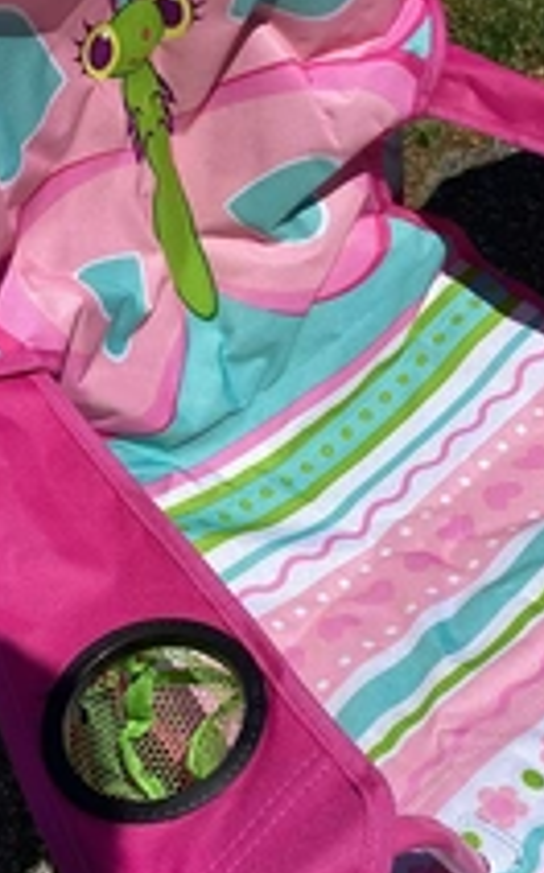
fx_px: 1475
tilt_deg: -40.0
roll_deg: +2.6
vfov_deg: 33.0
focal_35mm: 62
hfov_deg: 20.9
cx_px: 309
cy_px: 424
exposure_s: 1/3268
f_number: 2.4
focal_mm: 3.3
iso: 25
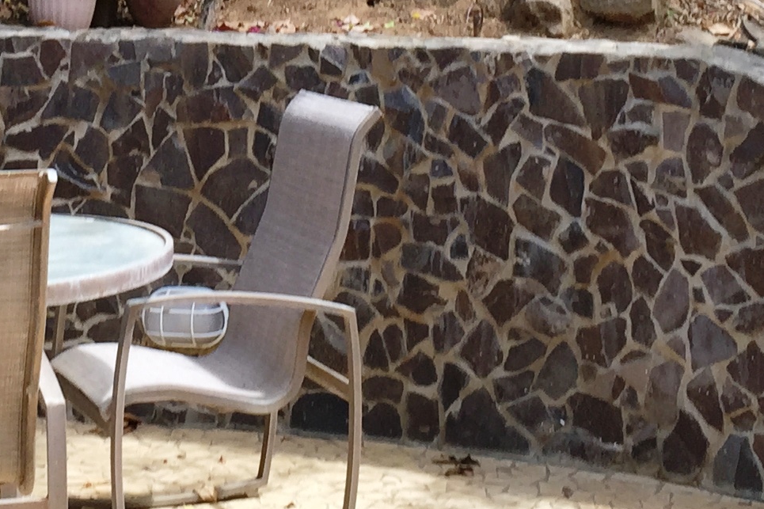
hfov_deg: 19.8
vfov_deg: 13.0
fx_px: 2164
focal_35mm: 102
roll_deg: -2.3
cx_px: 172
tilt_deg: -2.5
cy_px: -147
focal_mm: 4.15
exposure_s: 1/465
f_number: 2.2
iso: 32
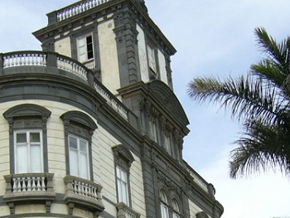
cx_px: 107
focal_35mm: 80
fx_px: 671
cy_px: 232
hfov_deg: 24.3
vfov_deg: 17.9
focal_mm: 5.8
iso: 50
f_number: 2.8
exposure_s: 1/800
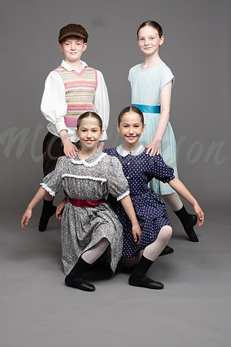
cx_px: 81
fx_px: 656
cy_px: 173
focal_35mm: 68
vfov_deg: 29.6
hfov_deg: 19.9
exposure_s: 1/125
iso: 400
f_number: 8
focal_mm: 30.2
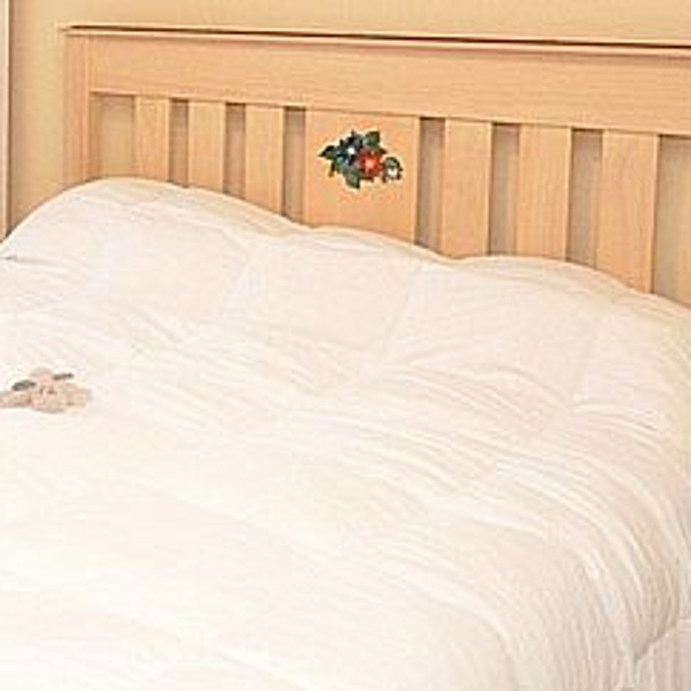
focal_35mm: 54
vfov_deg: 30.4
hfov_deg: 28.3
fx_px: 1220
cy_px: 81
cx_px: -97
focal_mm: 10
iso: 220
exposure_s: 1/60
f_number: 4
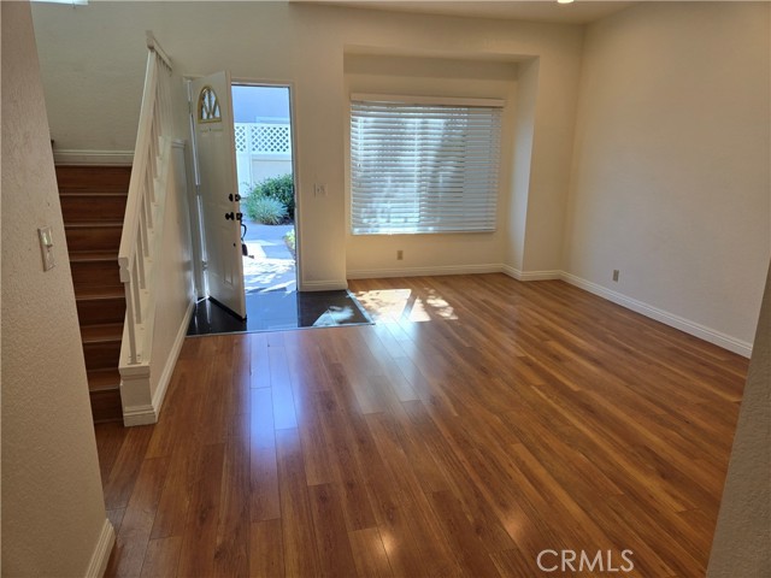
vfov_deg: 58.9
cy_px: 289
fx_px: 512
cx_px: 386
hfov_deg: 73.9
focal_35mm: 23
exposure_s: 1/125
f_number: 1.8
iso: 25
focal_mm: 5.4
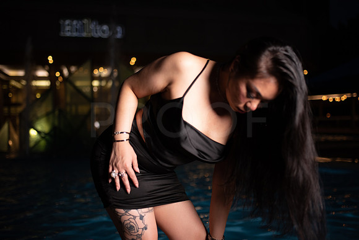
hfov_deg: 54.4
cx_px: 180
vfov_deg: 37.9
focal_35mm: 35
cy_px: 120
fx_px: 349
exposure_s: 1/640
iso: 800
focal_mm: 35
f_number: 1.4
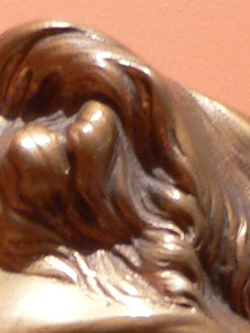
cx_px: 20
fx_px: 2120
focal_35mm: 220
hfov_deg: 6.7
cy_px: 993
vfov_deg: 7.8
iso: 100
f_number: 8
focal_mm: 6
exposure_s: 1
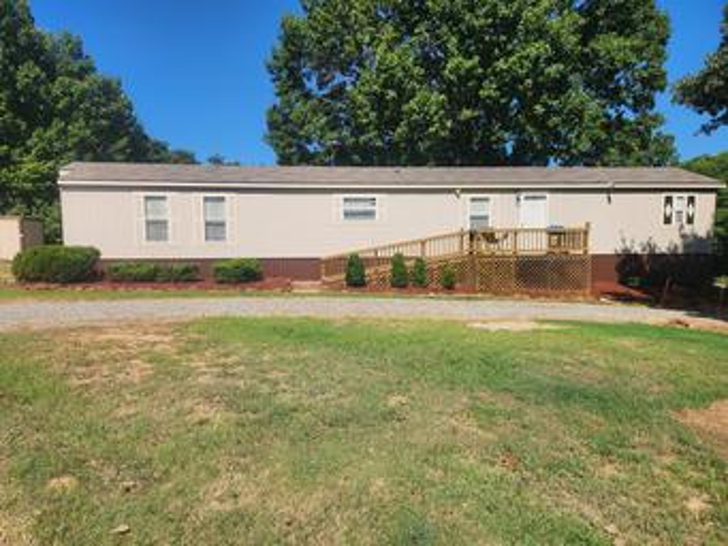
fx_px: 484
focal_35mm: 23
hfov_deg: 73.9
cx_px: 364
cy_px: 273
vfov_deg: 58.9
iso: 20
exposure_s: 1/2032
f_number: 1.8
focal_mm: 5.4
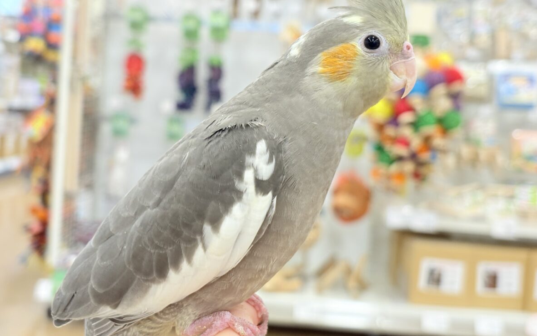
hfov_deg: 36.3
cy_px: 145
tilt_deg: -2.1
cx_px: 265
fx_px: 820
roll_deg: -3.5
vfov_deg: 23.1
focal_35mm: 56
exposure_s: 1/100
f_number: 1.6
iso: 125
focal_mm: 5.96
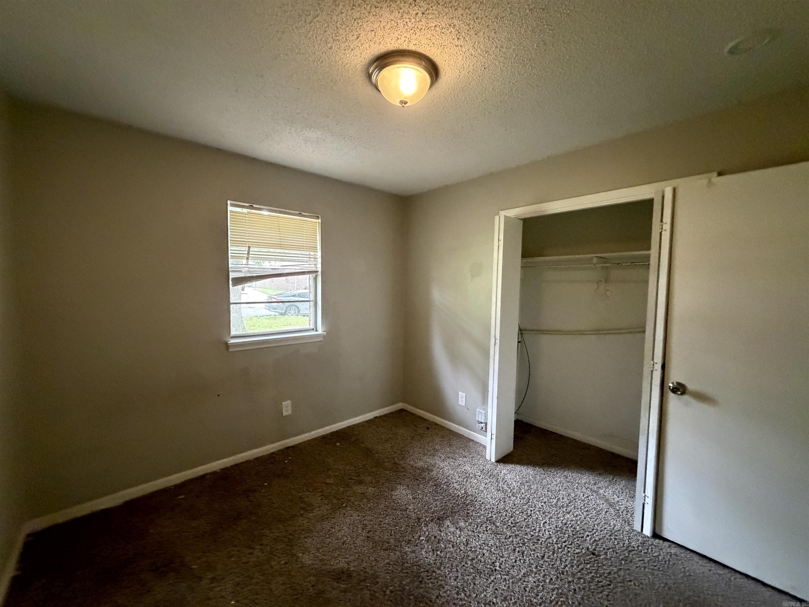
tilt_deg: -2.3
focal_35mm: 14
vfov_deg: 85.7
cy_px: 304
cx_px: 404
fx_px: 327
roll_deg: +0.7
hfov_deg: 102.1
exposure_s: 1/60
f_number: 2.2
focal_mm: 2.22
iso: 1000
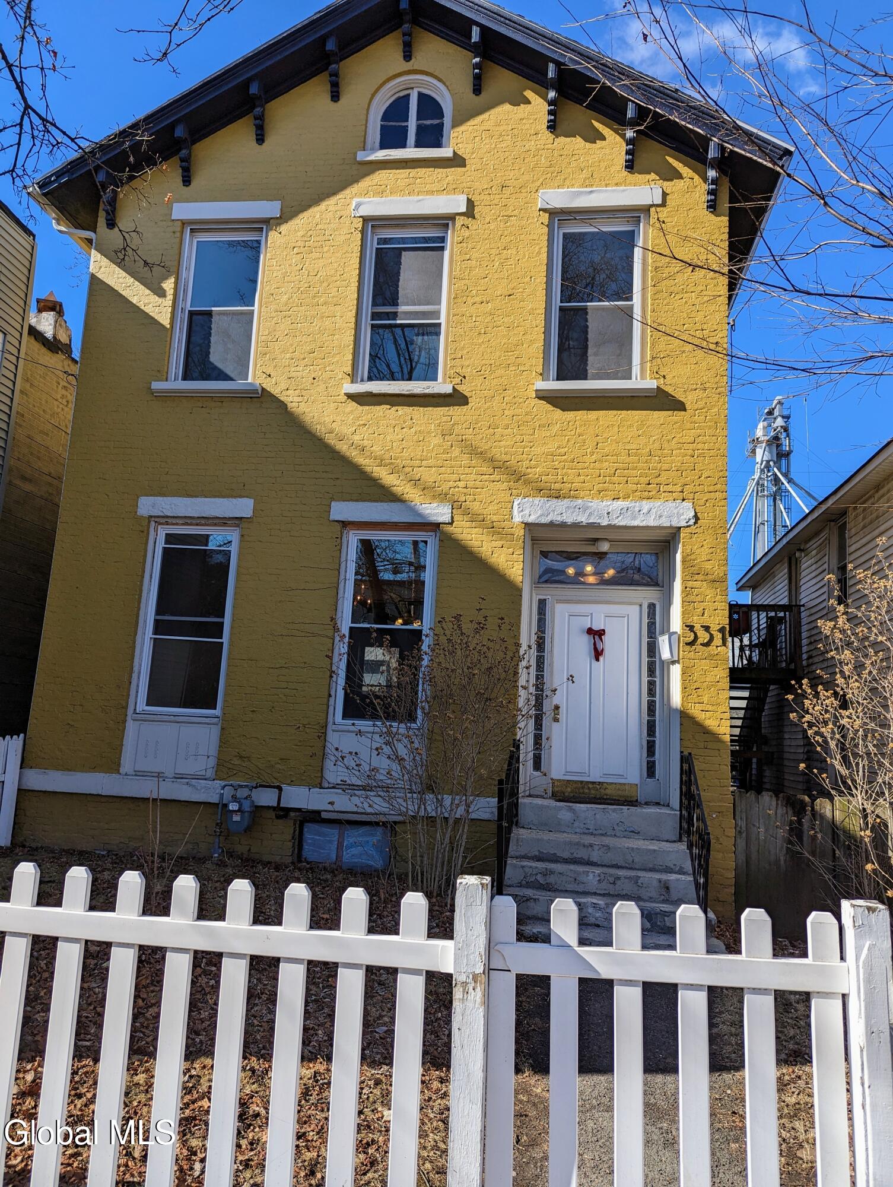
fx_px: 824
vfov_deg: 71.5
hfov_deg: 56.9
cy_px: 594
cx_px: 446
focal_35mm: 24
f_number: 1.85
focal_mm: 6.81
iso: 45
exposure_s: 1/1795
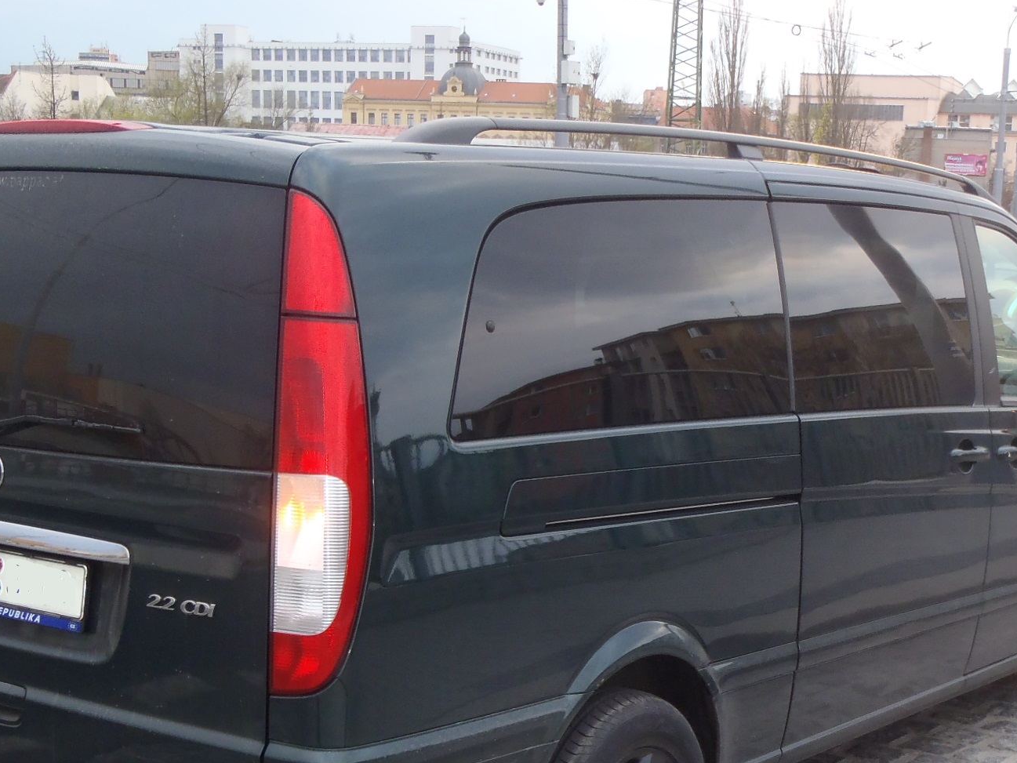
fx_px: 1763
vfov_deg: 24.1
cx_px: 673
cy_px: 601
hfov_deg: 31.9
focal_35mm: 60
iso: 160
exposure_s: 1/40
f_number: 4.6
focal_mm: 6.83
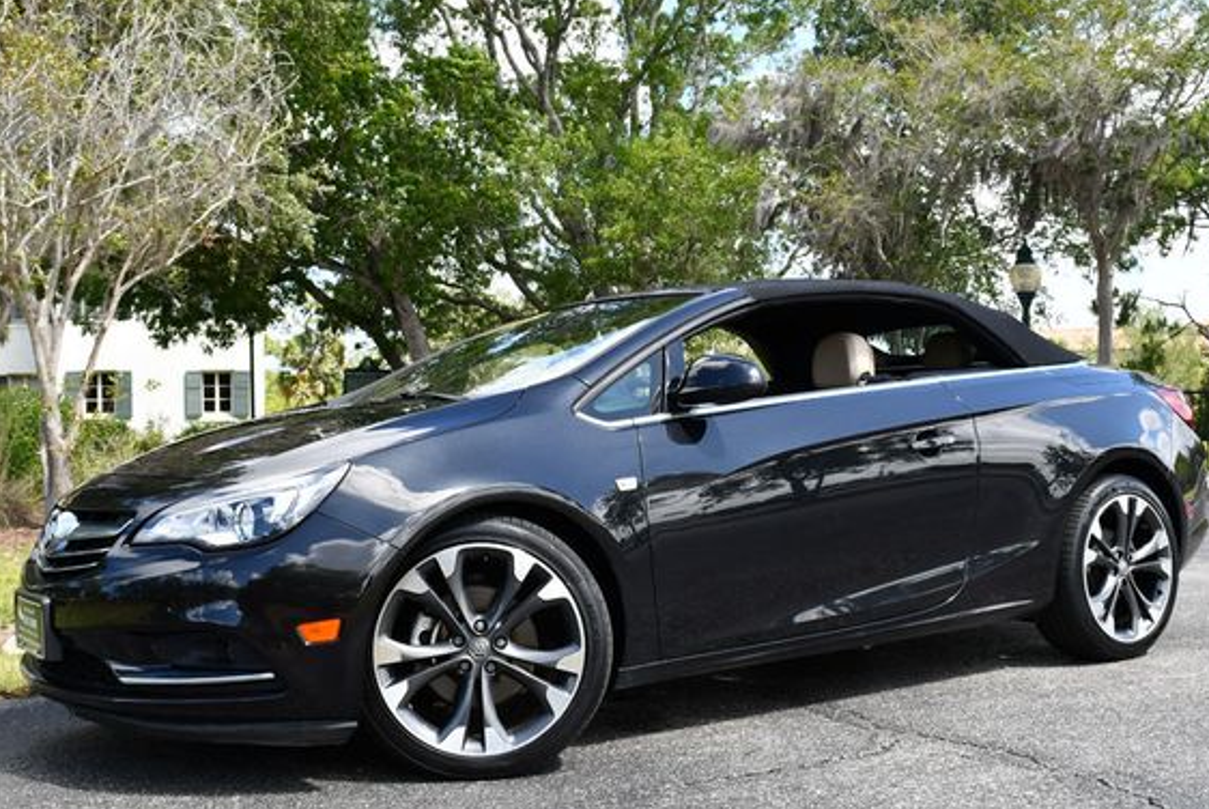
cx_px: 615
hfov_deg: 47.4
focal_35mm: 41
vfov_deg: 32.7
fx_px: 1378
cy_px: 409
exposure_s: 1/250
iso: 200
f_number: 7.1
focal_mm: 18
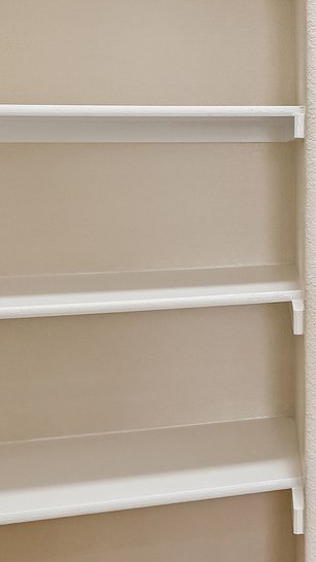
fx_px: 820
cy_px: 150
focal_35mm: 55
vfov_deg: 37.1
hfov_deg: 18.3
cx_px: 527
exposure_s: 1/6
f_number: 8
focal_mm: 14
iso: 400
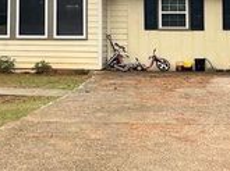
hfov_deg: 24.0
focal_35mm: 79
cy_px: -10
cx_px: 20
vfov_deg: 18.0
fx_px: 524
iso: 32
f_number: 1.6
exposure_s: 1/345
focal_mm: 5.1
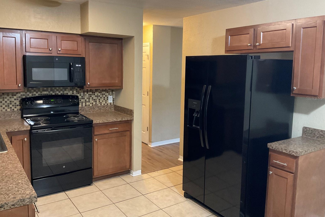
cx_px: 159
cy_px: 98
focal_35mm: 31
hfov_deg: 60.3
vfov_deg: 42.3
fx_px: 280
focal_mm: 3
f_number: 1.8
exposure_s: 1/40
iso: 320
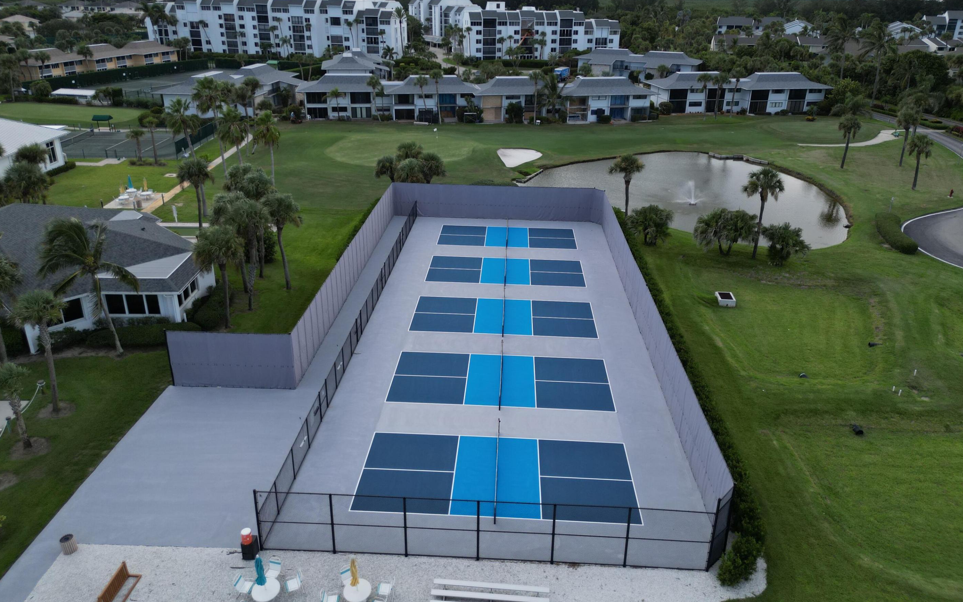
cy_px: 266
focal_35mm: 26
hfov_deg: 70.4
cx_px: 483
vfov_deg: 47.5
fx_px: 682
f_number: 1.7
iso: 130
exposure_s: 1/2500
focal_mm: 6.72
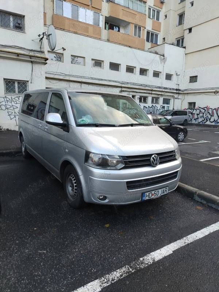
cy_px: 146
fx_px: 202
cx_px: 110
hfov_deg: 56.8
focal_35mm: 24
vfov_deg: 71.6
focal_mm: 5.25
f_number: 1.75
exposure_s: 1/100
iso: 143
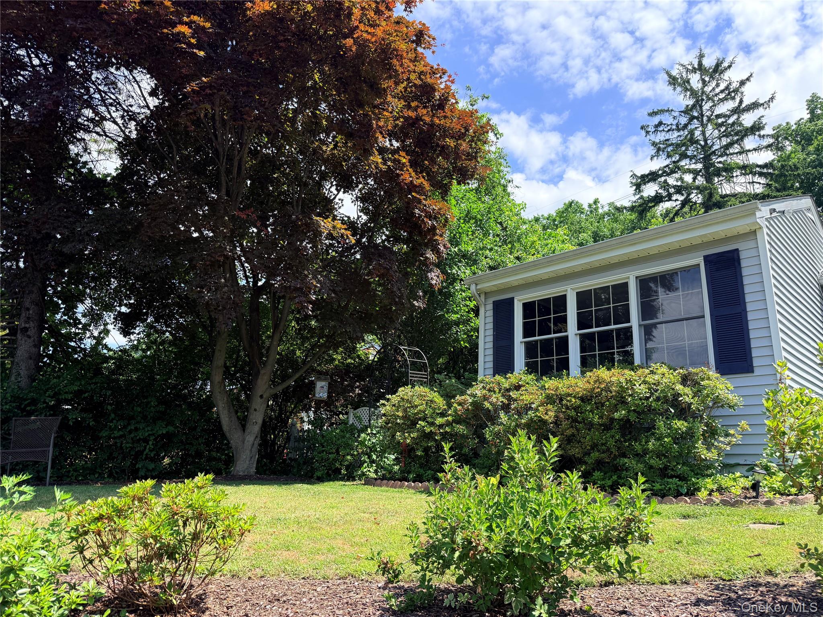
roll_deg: -2.5
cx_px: 412
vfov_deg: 56.8
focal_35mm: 24
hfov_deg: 71.6
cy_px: 308
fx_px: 571
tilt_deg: +16.9
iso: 100
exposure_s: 1/2169
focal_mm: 6.76
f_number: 1.78
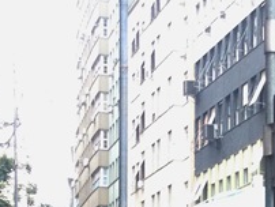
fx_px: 1408
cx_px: 470
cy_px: 282
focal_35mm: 177
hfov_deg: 10.6
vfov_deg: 8.3
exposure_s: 1/120
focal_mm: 4.28
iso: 80
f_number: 2.4
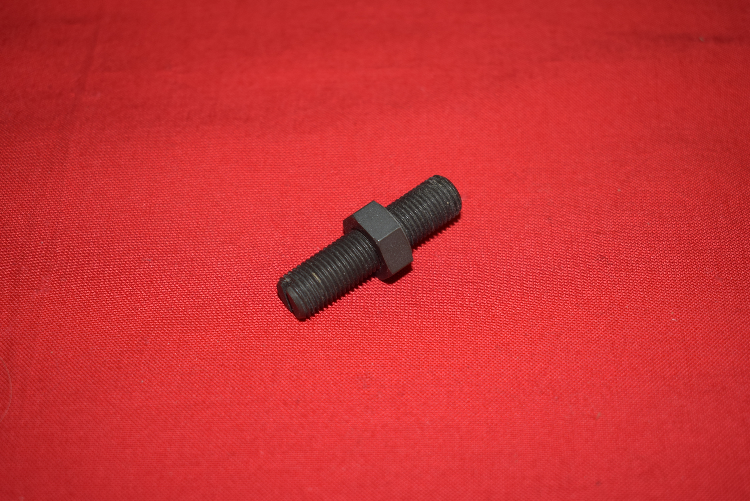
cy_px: 250
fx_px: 1188
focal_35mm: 57
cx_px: 375
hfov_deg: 35.0
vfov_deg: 23.8
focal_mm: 38
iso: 160
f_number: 5
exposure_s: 1/25
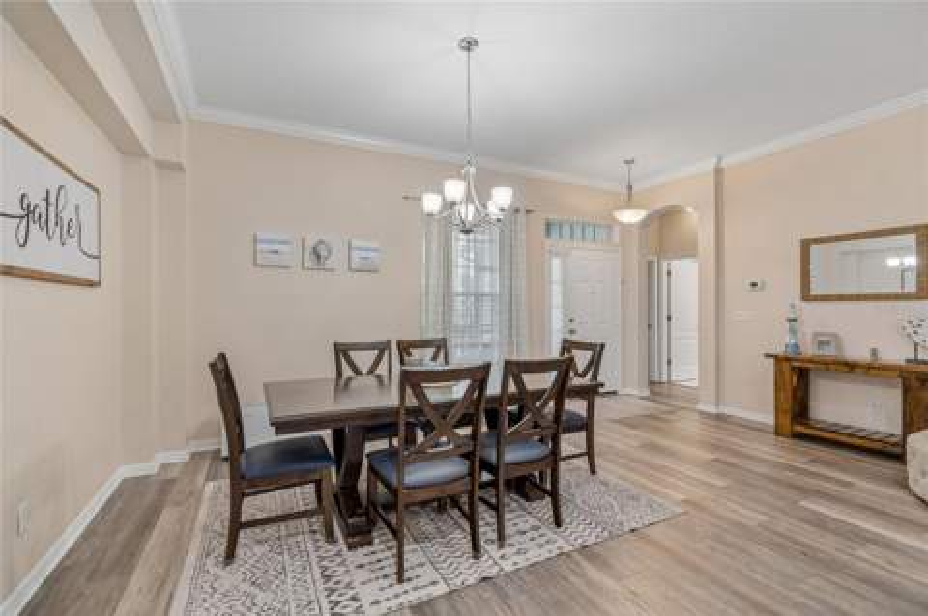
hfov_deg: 100.4
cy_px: 308
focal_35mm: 15
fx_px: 386
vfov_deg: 77.2
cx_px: 464
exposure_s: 1/6
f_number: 7.1
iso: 100
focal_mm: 10
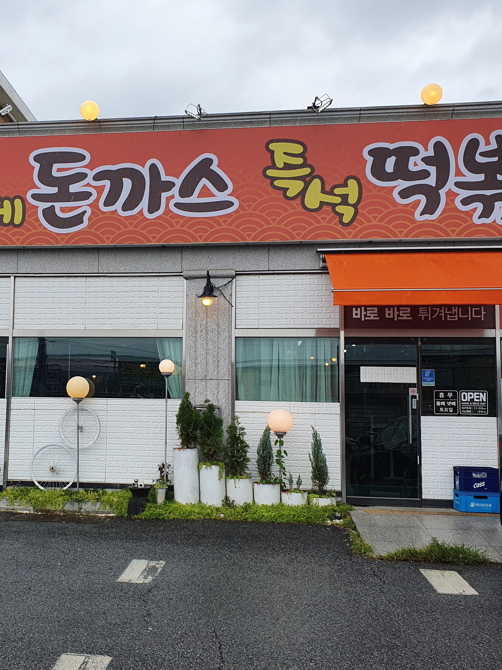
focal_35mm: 38
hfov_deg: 37.2
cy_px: 349
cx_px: 155
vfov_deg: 49.0
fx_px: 735
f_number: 2.4
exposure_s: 1/634
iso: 50
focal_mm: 4.32
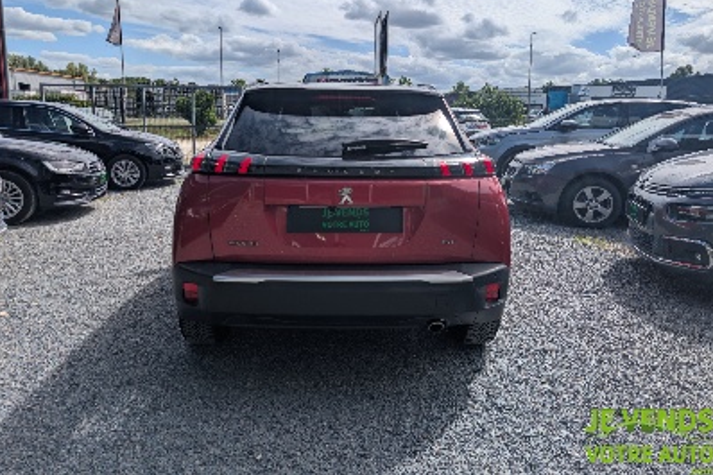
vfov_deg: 49.3
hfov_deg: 69.4
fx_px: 515
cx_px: 353
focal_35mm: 26
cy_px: 197
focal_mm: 6.9
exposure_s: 1/2053
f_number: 1.68
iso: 19
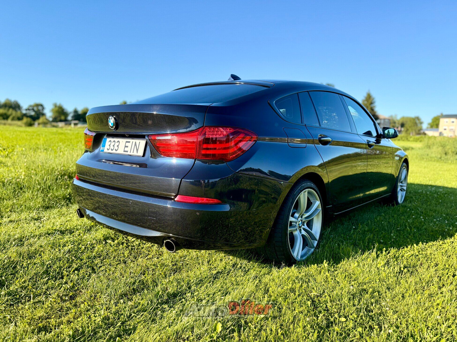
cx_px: 228
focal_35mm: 24
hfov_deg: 71.6
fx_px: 317
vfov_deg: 56.8
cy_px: 171
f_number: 1.78
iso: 100
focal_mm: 6.76
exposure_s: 1/1949
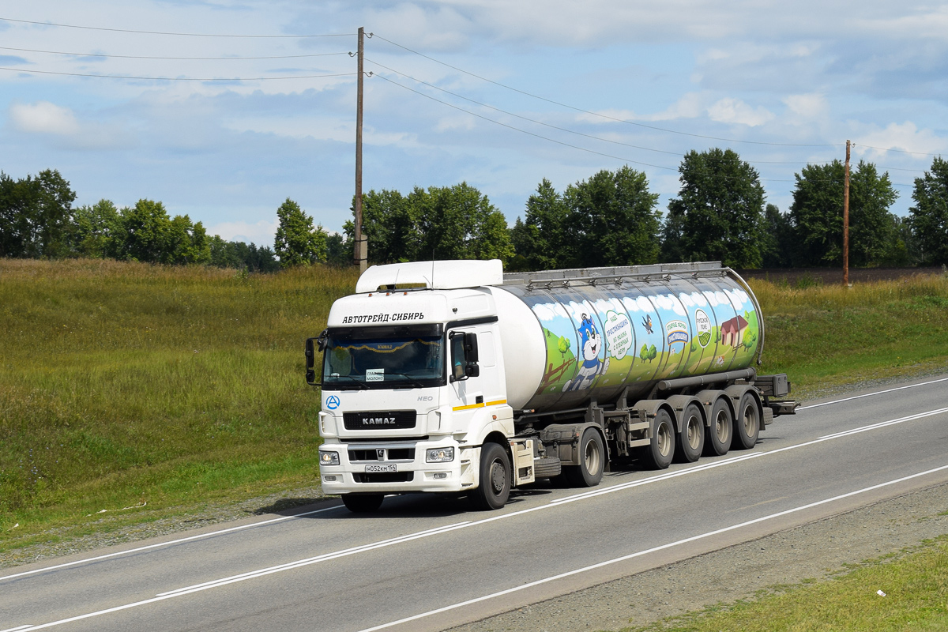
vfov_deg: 16.6
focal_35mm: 82
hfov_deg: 24.6
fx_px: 2172
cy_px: 316
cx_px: 474
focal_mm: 55
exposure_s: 1/400
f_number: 10
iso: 200
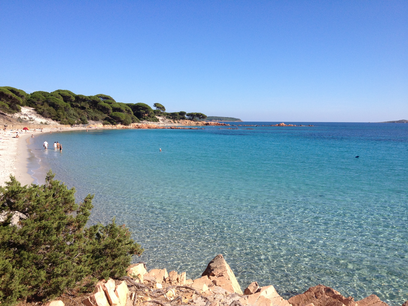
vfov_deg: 40.7
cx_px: 204
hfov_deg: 52.6
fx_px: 413
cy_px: 153
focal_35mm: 35
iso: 64
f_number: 2.4
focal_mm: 4.28
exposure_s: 1/1623
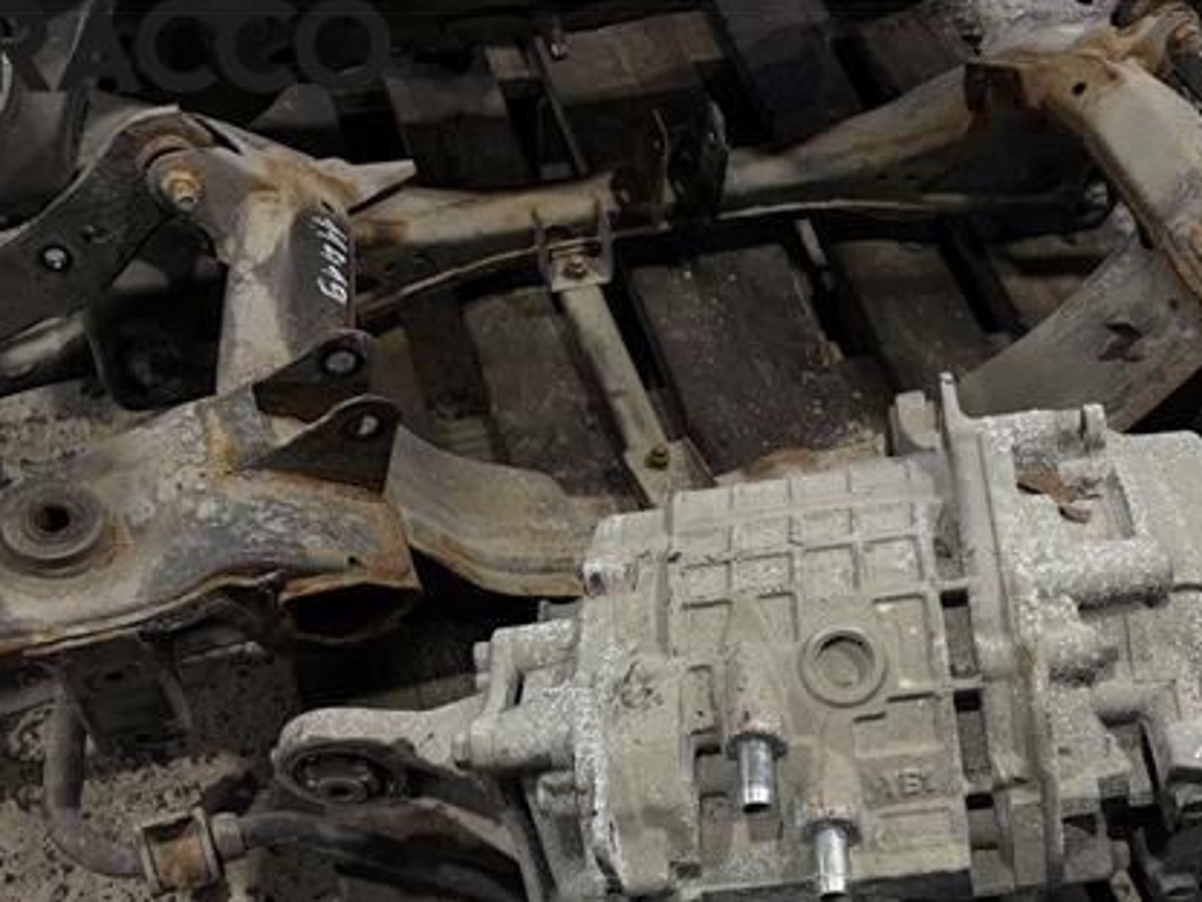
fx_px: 1389
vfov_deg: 35.1
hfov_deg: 46.3
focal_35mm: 40
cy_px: 688
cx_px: 760
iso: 50
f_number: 1.6
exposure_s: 1/100
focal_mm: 5.96
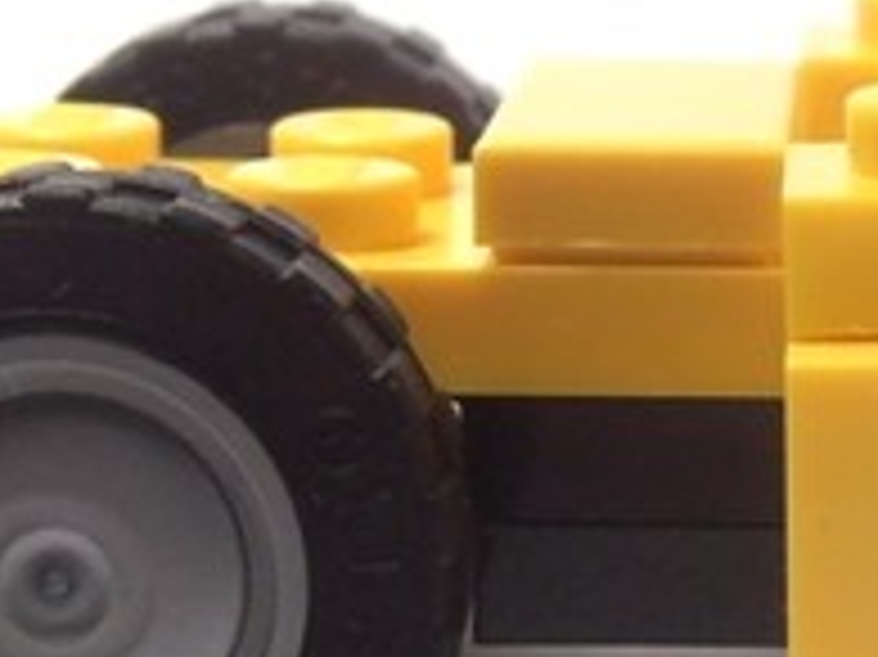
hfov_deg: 11.4
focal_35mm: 171
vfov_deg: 8.7
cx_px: 977
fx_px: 4335
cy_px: 254
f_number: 3.9
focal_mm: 6.61
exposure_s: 1/60
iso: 80
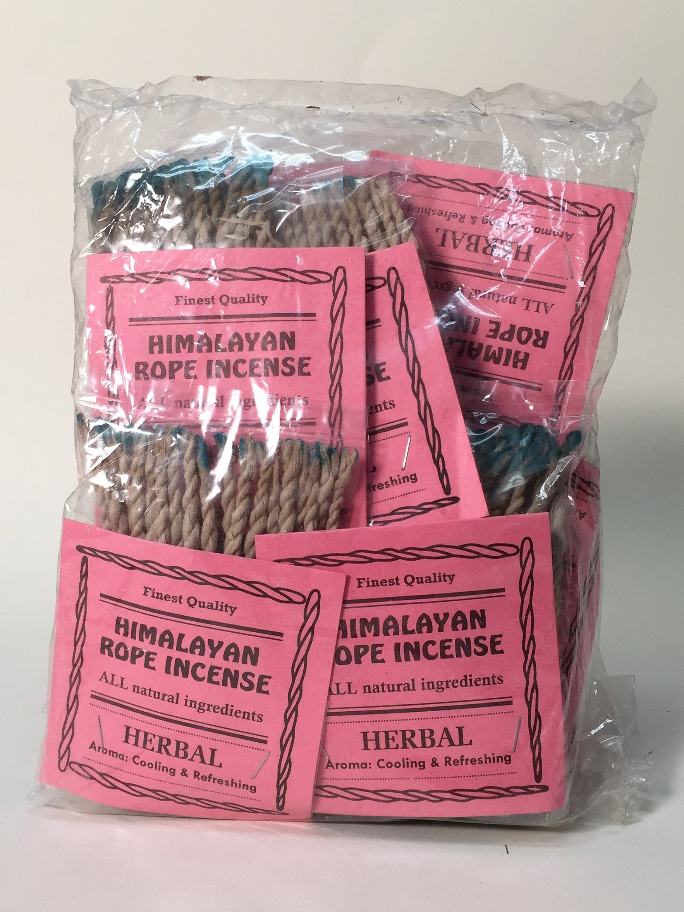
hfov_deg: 48.2
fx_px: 764
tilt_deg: -7.5
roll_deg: -0.3
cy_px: 456
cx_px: 342
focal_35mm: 29
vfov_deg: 61.7
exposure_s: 1/100
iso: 50
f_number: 2.2
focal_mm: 4.15
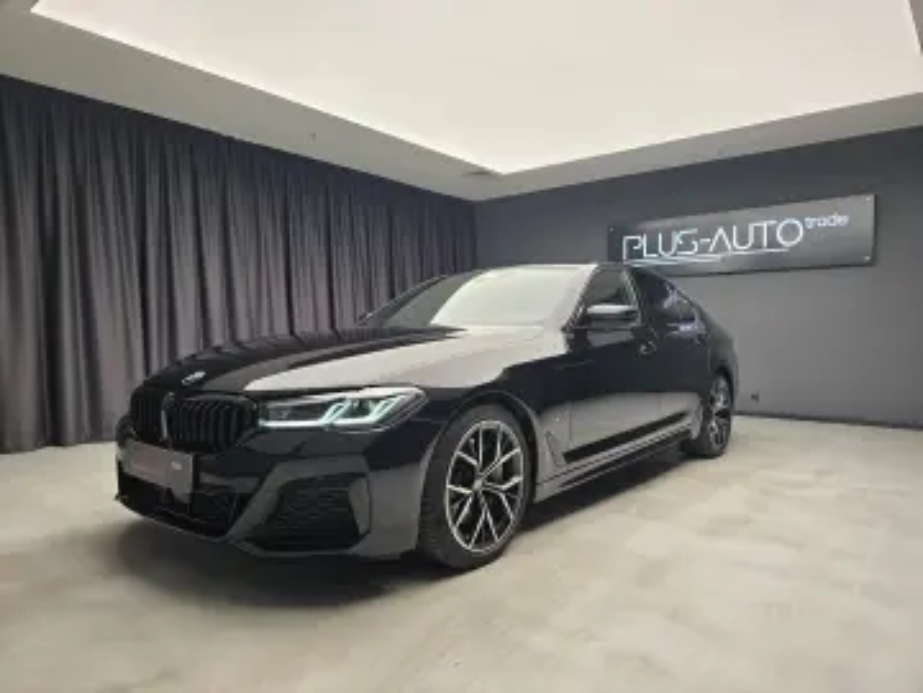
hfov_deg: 73.9
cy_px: 346
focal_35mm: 23
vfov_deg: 58.9
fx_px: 613
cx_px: 462
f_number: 1.7
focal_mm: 6.3
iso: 40
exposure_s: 1/61
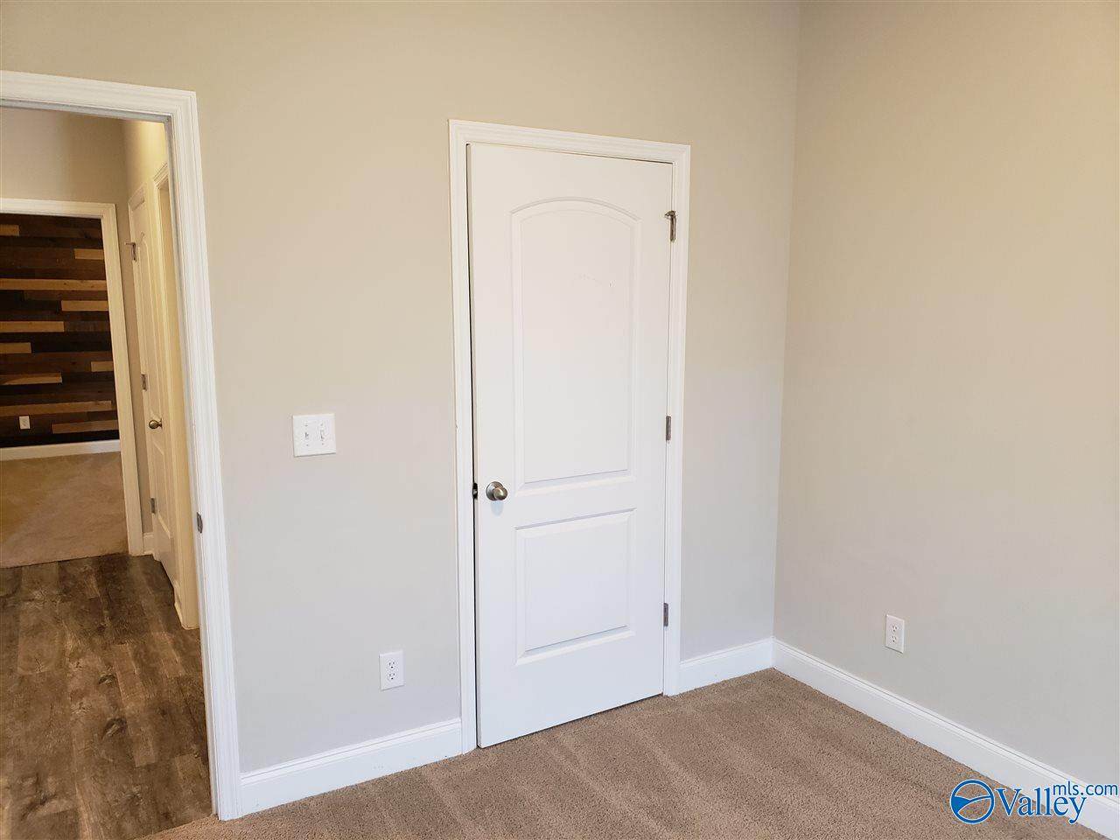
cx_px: 560
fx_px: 841
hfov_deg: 67.3
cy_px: 420
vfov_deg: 53.1
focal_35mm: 26
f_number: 1.5
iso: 250
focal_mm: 4.3
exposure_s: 1/60
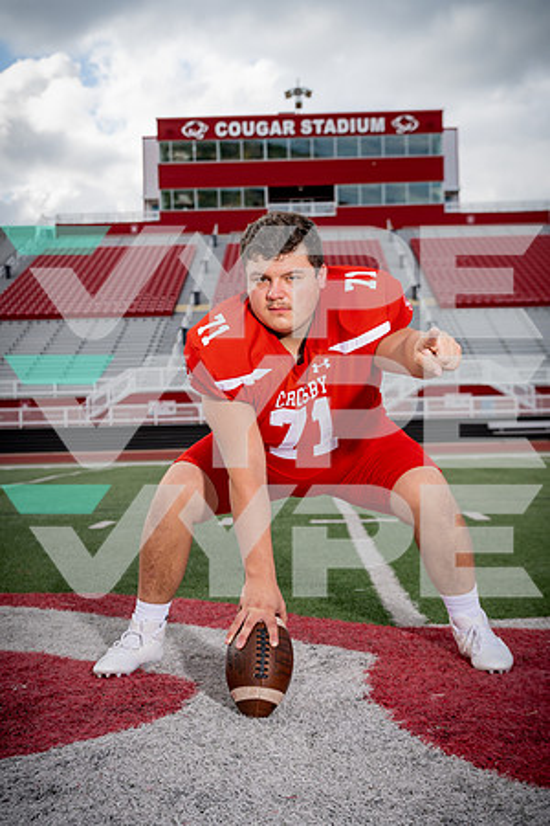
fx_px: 1054
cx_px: 275
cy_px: 413
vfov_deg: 42.7
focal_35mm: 46
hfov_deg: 29.2
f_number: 4.5
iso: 200
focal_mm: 46
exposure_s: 1/1000
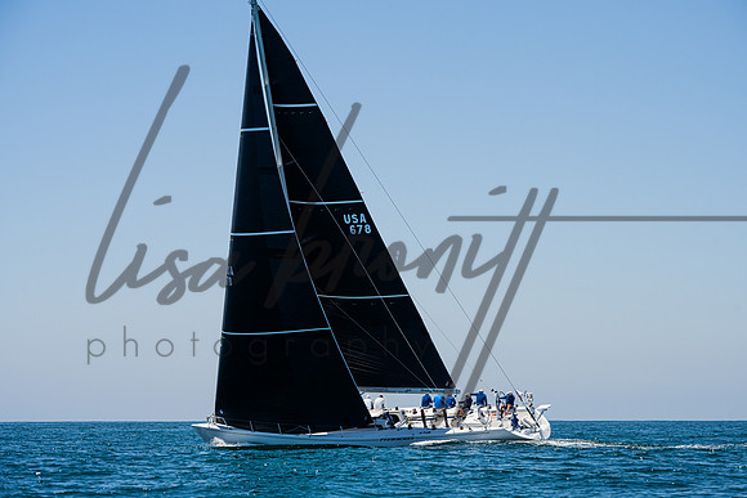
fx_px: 2301
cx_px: 374
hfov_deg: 18.4
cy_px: 249
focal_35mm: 111
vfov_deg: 12.4
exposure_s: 1/2000
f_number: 8
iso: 500
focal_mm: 105
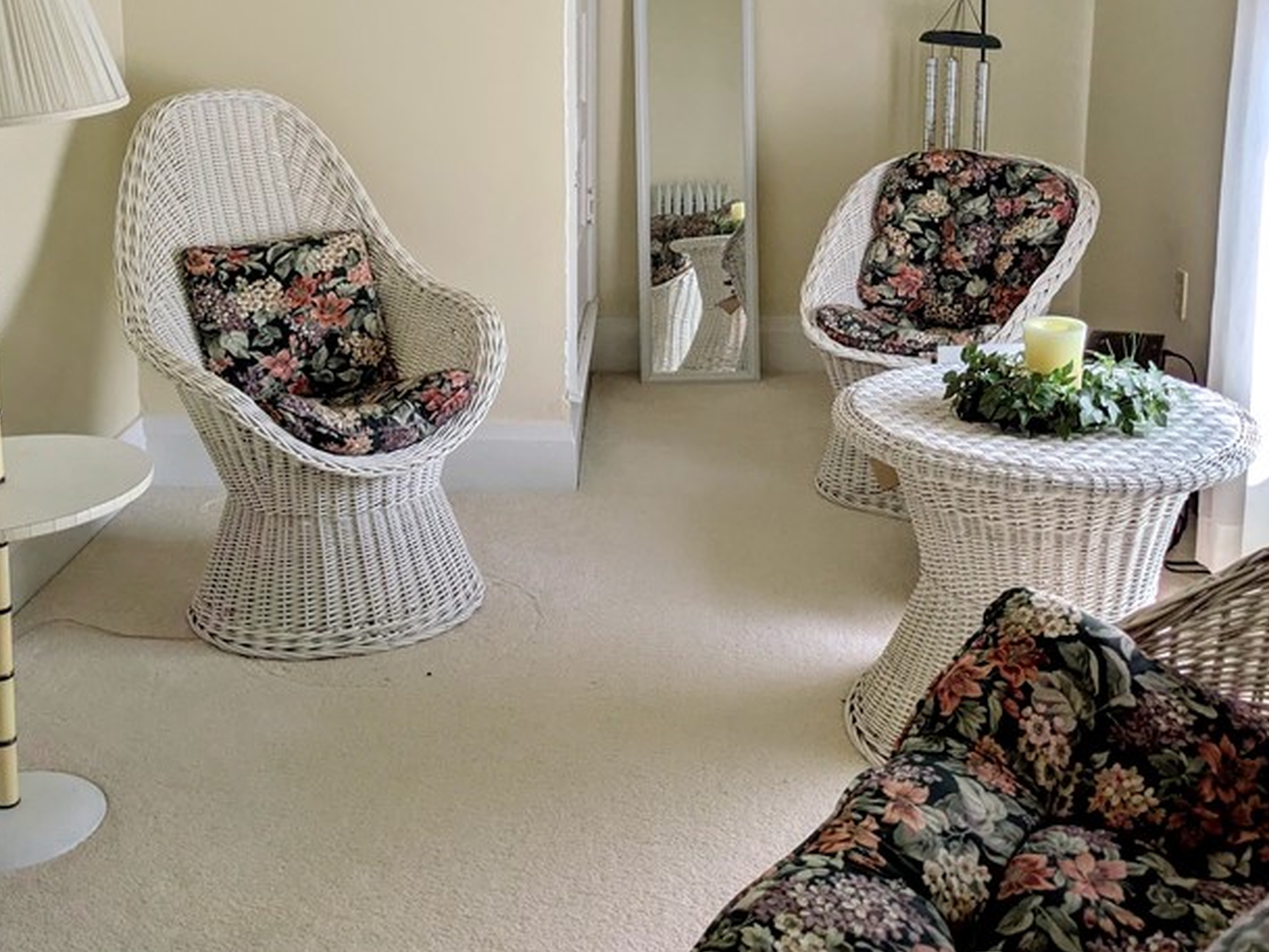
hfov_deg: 44.8
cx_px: 587
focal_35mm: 42
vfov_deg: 33.4
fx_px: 1540
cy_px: 194
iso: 48
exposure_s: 1/439
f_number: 1.89
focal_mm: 5.43
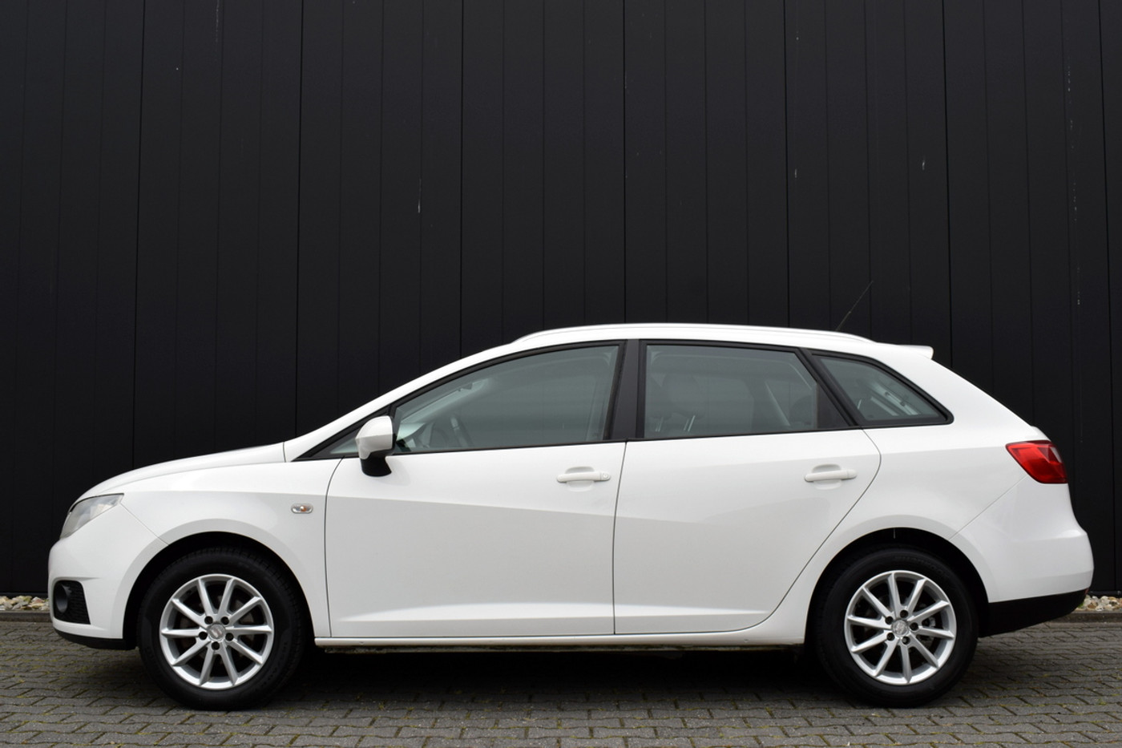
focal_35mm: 38
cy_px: 374
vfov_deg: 35.5
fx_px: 1169
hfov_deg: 51.3
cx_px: 561
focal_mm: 25
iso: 200
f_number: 9
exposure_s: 1/320
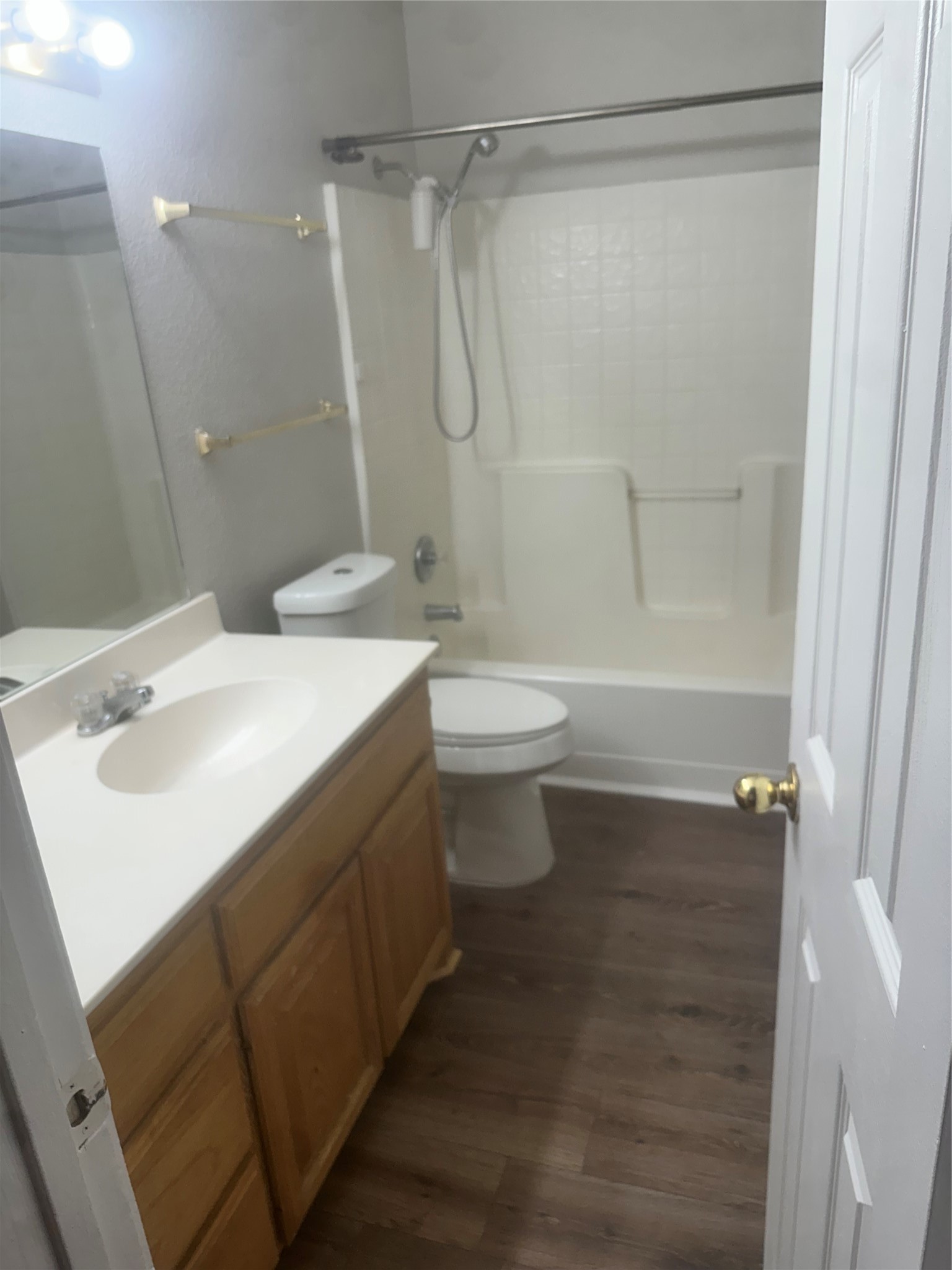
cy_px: 635
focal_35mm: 24
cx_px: 476
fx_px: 880
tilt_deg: -17.1
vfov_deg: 71.6
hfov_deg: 56.8
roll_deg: +3.1
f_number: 1.78
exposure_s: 1/120
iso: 80
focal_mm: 6.86
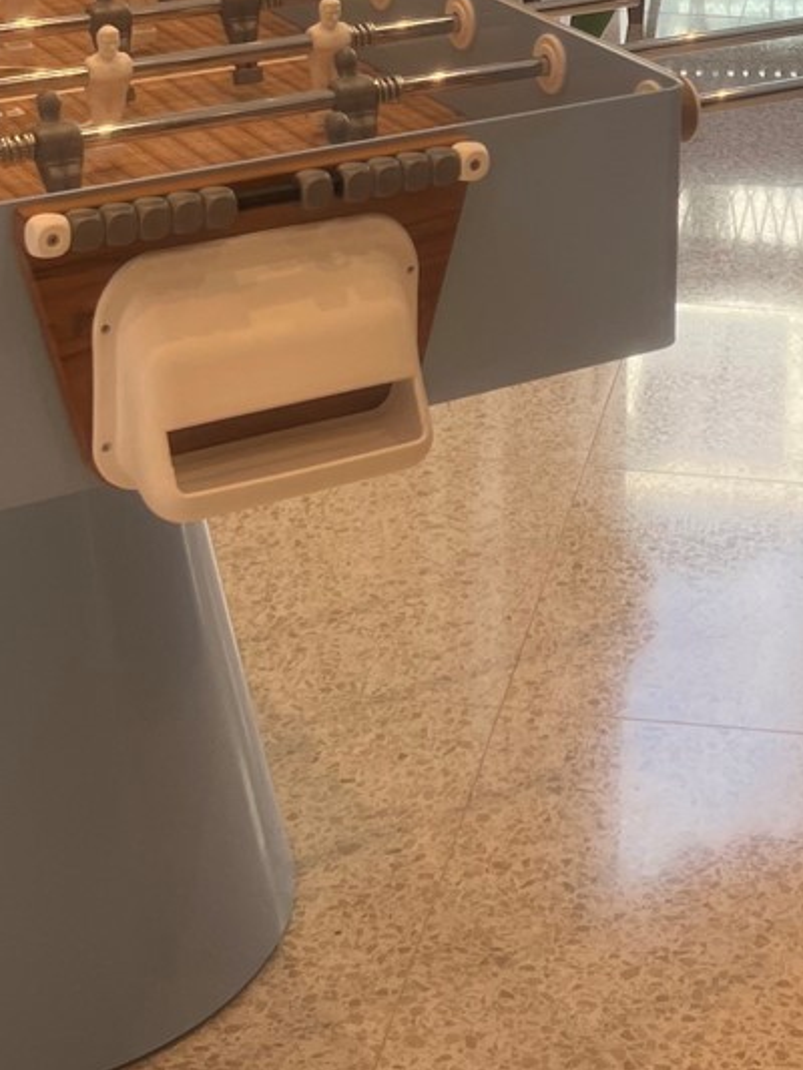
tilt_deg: -12.0
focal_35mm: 78
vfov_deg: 23.4
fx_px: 2412
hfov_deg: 18.7
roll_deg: -1.1
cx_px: 675
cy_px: -114
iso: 40
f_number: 1.5
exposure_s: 1/247
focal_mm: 5.7
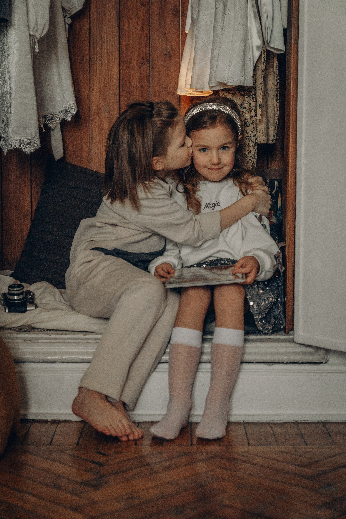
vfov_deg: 28.8
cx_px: 173
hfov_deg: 19.5
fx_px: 1009
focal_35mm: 70
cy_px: 260
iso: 3200
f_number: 2.8
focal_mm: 70
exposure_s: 1/640
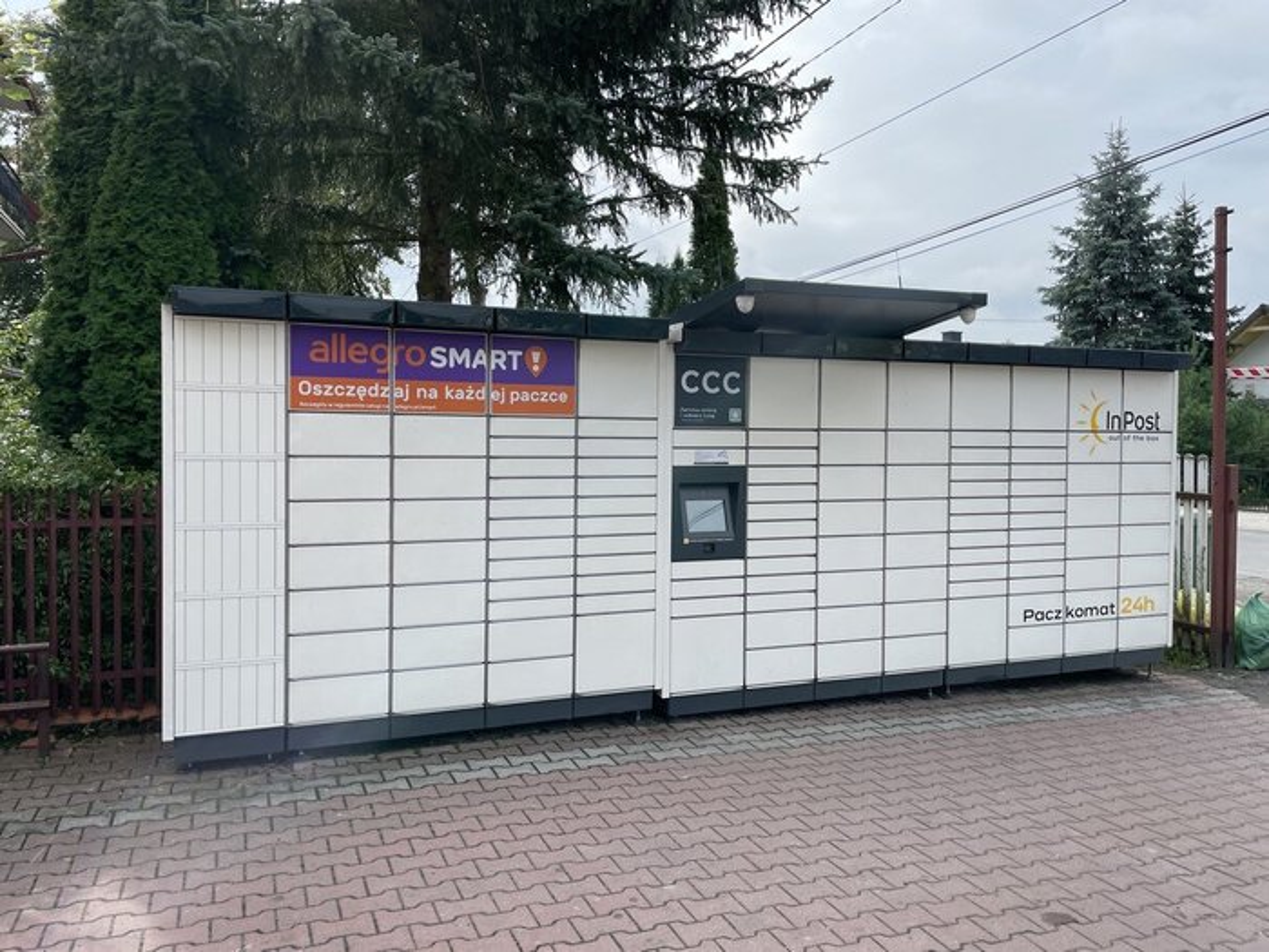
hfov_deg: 67.3
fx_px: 953
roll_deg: -0.4
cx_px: 634
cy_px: 476
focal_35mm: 26
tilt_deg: -1.4
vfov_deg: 53.1
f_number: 1.6
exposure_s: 1/1715
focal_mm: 4.2
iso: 32
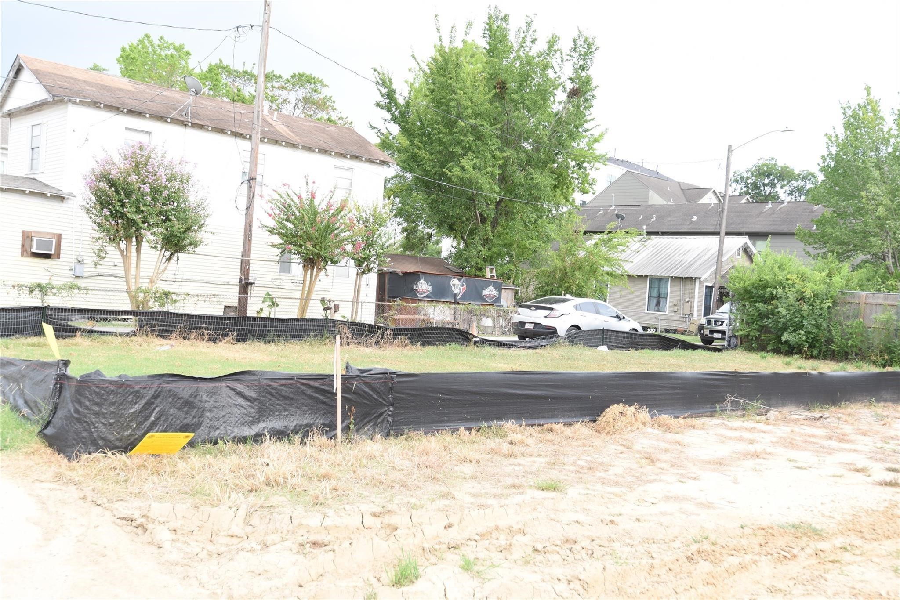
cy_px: 300
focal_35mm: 35
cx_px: 450
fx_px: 875
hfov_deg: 54.4
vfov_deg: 37.9
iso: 100
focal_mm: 35
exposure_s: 1/100
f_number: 5
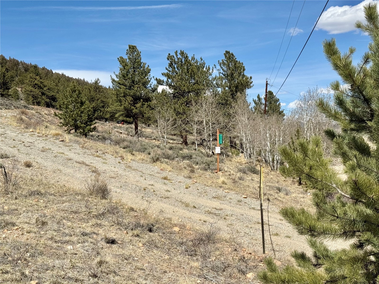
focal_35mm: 48
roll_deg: +3.3
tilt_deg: -0.3
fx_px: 526
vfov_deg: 30.3
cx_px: 190
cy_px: 142
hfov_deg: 39.7
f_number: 1.78
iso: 80
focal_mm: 6.76
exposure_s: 1/7092
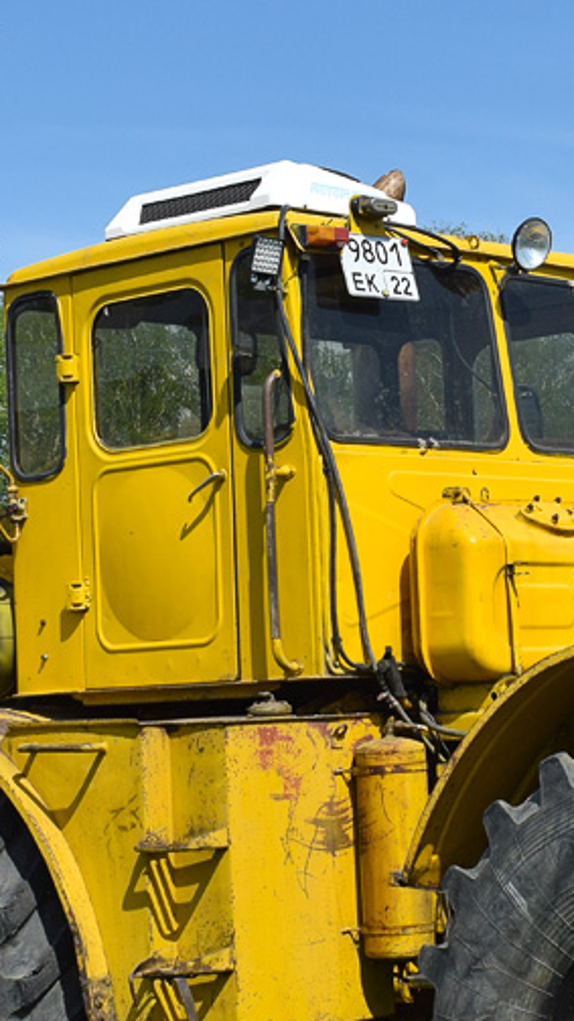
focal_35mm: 90
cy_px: 639
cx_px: 560
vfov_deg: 23.6
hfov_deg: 13.3
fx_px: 2435
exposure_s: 1/1000
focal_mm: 24
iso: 200
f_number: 7.1
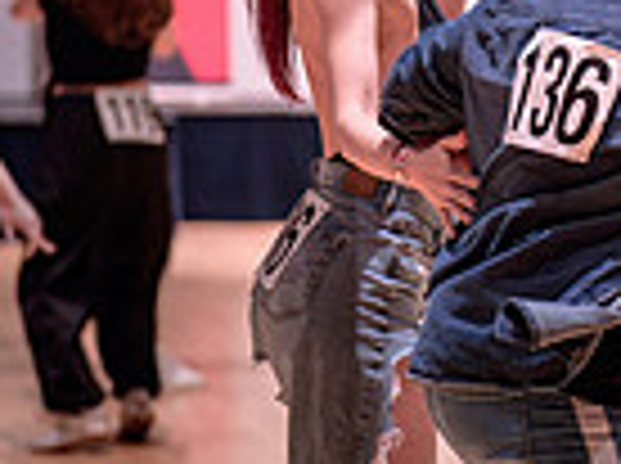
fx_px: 4262
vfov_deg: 6.2
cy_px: 398
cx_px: 990
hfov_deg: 8.1
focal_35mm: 238
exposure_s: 1/200
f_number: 1.4
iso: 1600
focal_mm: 50
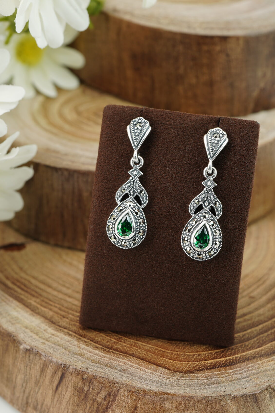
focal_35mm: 76
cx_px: 97
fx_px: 871
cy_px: 209
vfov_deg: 26.6
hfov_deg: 17.9
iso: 200
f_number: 7.1
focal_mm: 50
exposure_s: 1/50
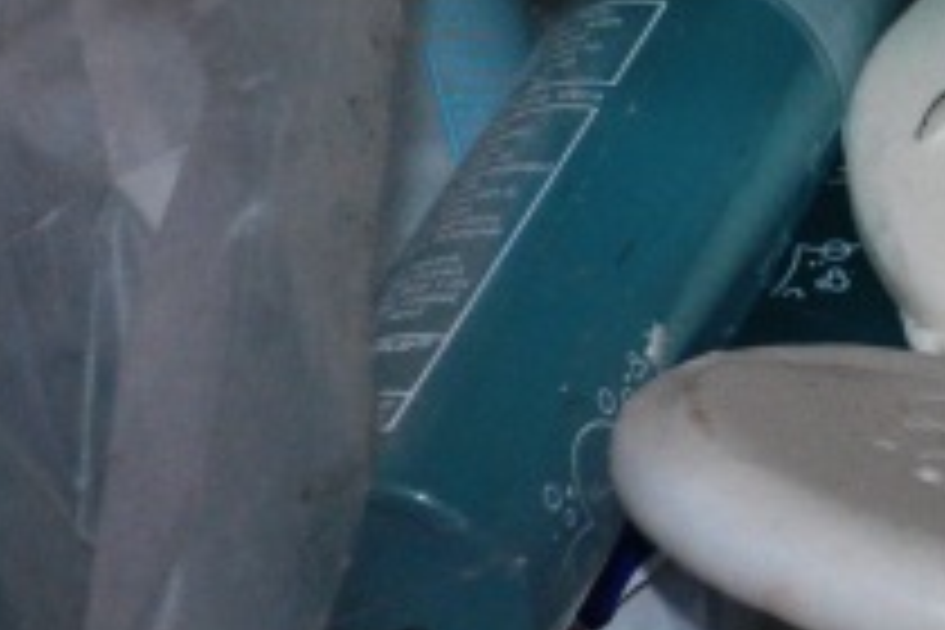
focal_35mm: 263
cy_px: -392
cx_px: 1917
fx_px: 6903
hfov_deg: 7.5
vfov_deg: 5.2
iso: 640
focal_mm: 36
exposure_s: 1/60
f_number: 5
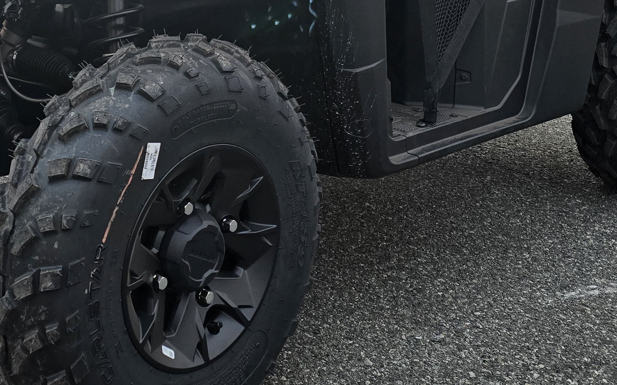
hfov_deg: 31.7
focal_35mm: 64
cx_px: 196
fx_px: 1076
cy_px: -80
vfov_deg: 19.1
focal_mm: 6.3
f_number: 1.7
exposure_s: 1/180
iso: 160
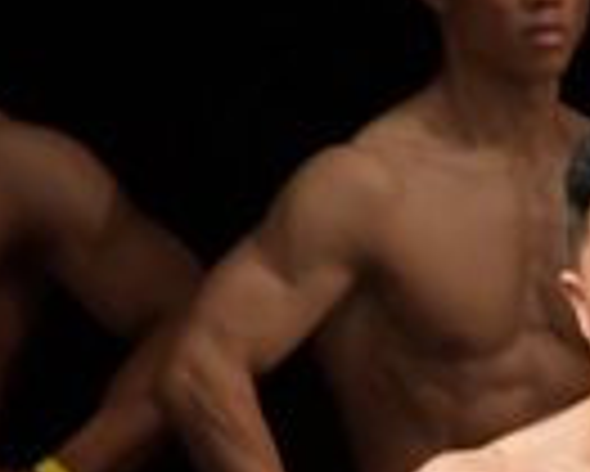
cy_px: 922
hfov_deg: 1.2
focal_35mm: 1578
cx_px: 1574
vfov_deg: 1.0
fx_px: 27575
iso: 3200
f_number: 5.6
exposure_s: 1/400
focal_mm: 190
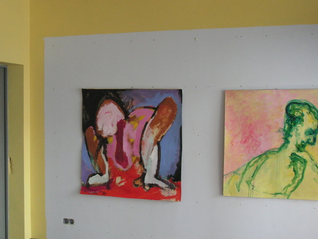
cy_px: 135
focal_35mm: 61
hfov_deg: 31.3
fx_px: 560
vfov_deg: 24.0
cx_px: 94
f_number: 3.3
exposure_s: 1/20
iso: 100
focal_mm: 6.3
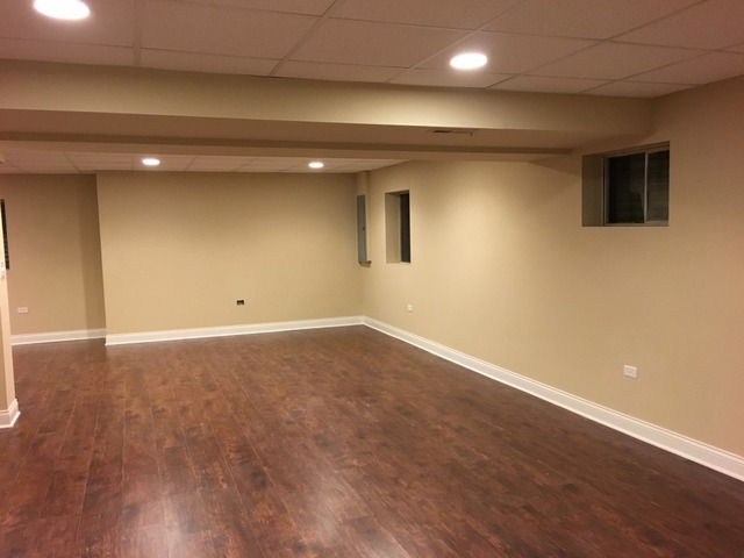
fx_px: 623
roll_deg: +0.7
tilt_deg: -4.4
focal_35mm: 29
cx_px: 372
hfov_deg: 61.7
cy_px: 279
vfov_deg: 48.2
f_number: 2.2
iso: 200
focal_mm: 4.15
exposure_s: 1/30
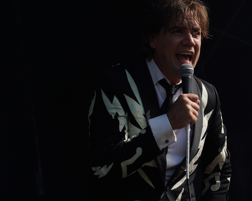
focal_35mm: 174
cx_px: 213
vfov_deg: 8.9
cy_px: 112
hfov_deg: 11.0
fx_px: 1298
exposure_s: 1/400
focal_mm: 105
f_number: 7.1
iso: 100
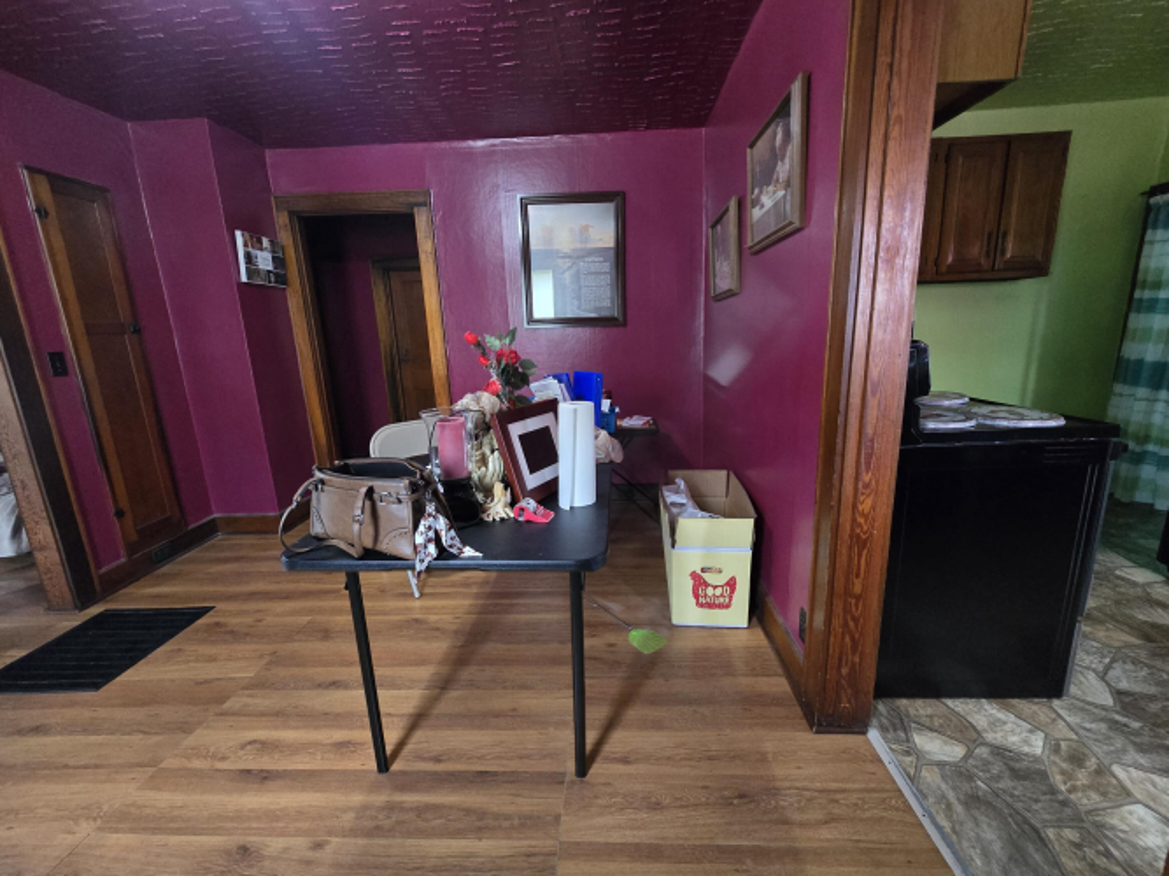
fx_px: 439
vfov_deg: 89.9
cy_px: 438
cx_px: 584
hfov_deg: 106.2
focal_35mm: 13
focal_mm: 2.2
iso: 1250
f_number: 2.2
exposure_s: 1/40
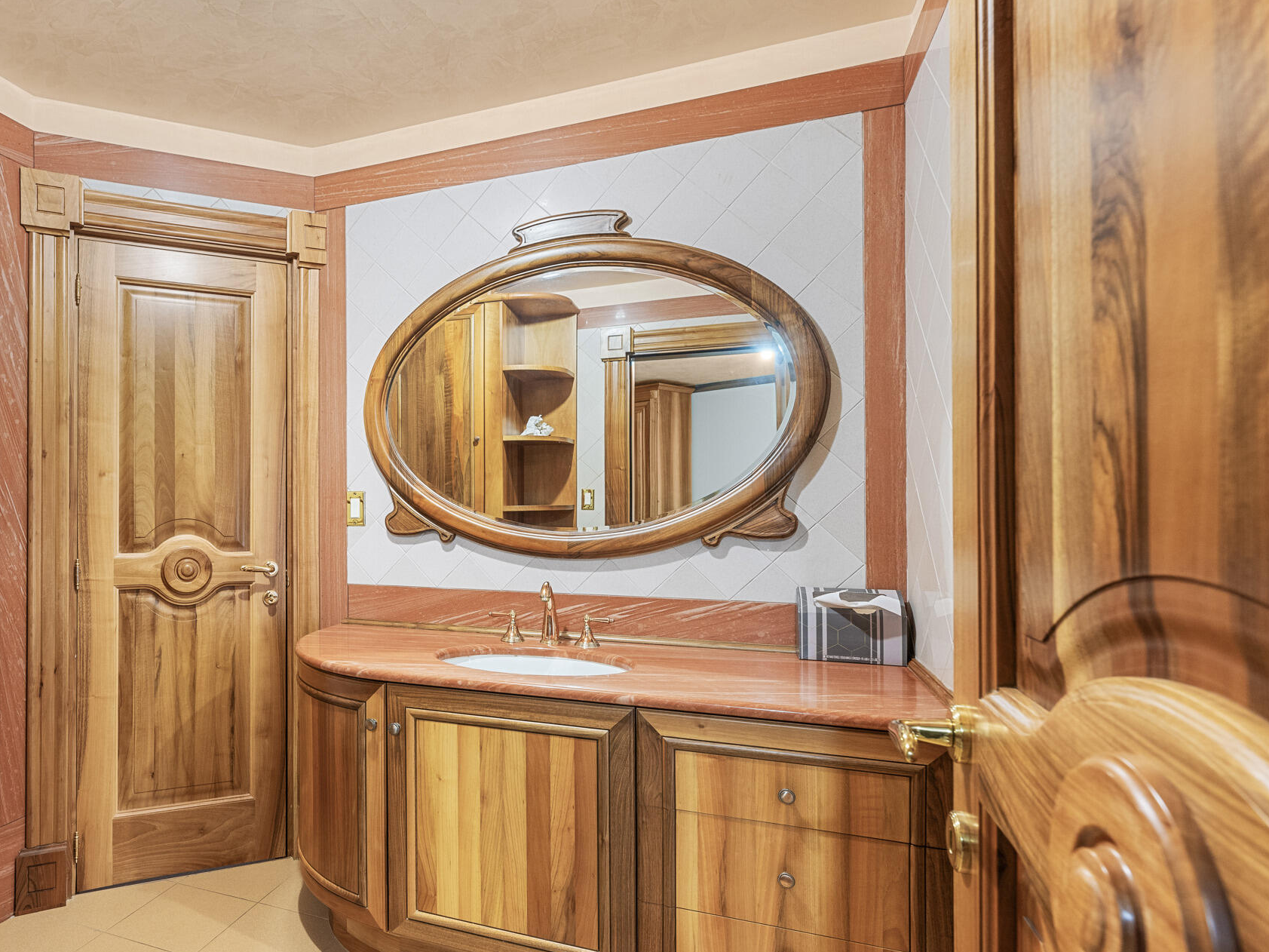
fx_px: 733
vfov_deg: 65.9
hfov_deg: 78.6
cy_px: 506
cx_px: 404
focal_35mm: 20
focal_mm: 14
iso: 500
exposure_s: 1
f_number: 8
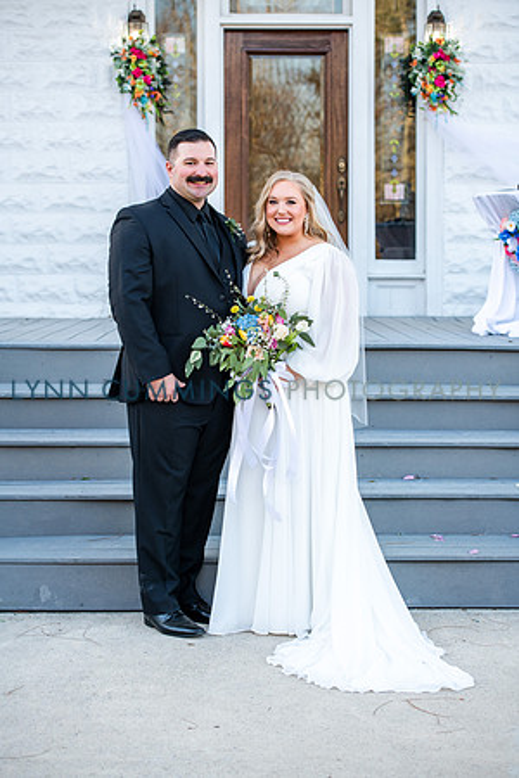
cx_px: 260
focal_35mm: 70
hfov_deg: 19.5
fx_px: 1514
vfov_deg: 28.8
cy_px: 389
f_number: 4
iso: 200
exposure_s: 1/200
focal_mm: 70
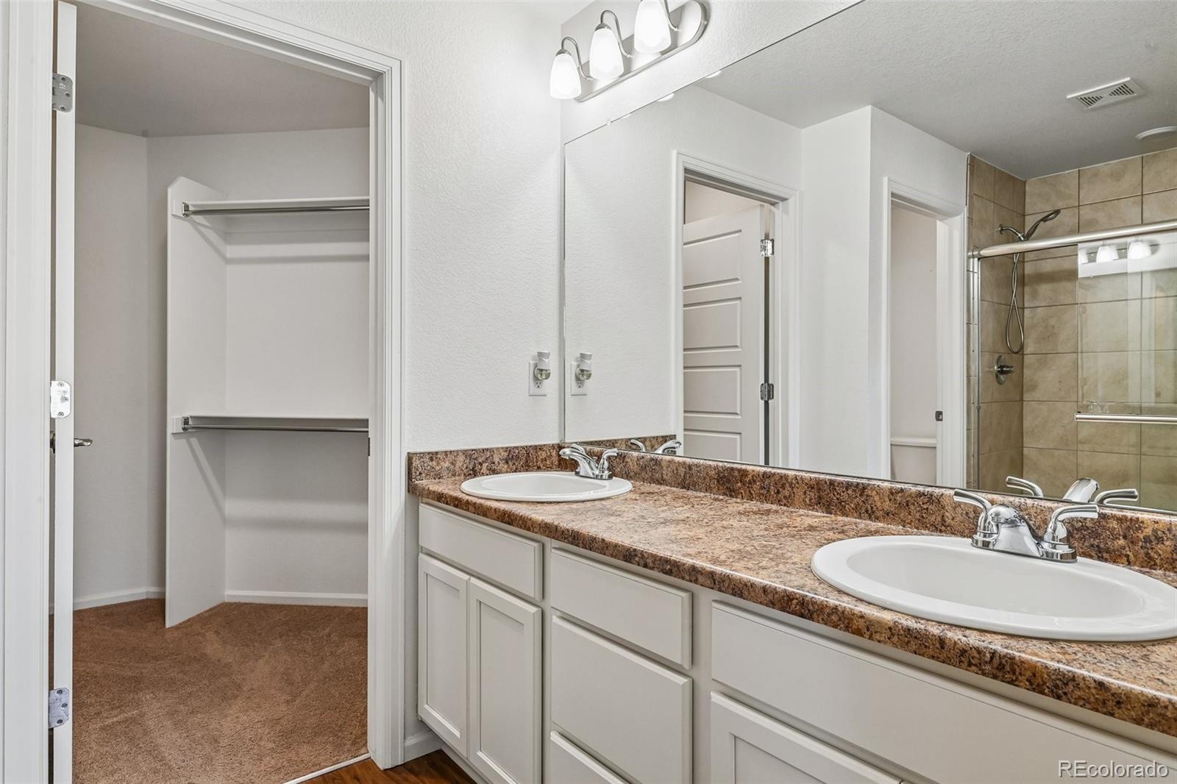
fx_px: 621
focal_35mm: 19
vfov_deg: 64.5
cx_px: 588
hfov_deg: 86.9
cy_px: 392
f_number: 10
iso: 400
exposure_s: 1/30
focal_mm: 19
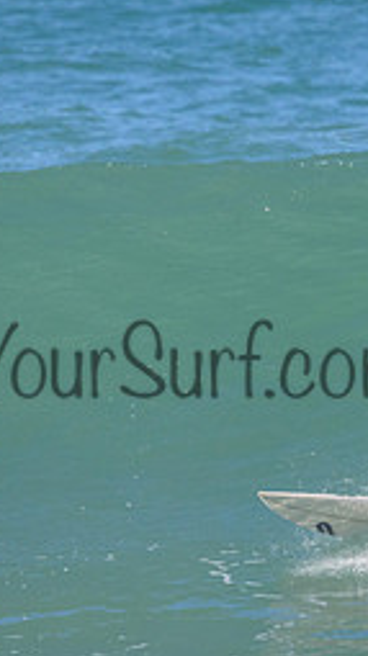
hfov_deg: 0.6
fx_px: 33158
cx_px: 234
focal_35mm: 1907
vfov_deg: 1.1
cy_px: 338
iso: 1800
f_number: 11
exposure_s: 1/2000
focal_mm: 800
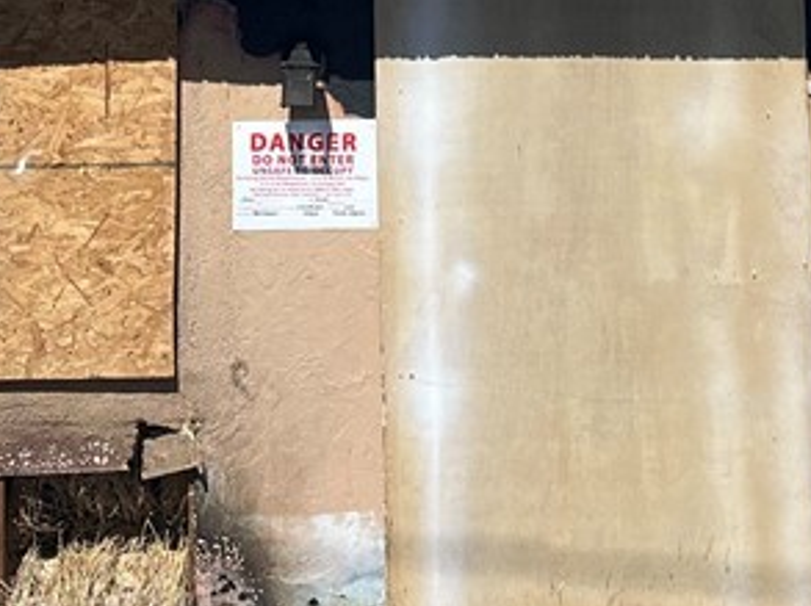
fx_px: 2129
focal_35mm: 91
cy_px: -50
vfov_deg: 15.8
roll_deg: -0.4
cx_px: 396
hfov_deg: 21.6
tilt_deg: +7.7
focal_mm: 5.1
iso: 50
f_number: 1.6
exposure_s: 1/5848
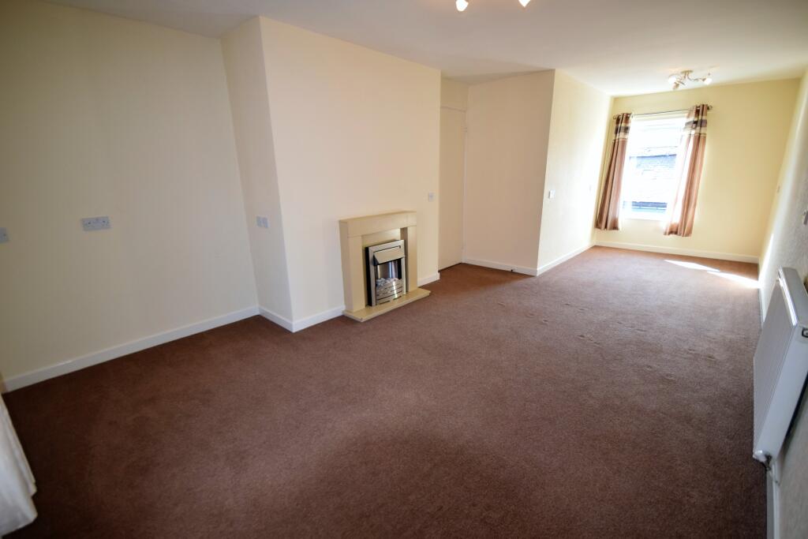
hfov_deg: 100.4
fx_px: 337
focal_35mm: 15
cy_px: 270
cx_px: 404
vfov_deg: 77.3
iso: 800
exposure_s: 1/100
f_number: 5
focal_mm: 10
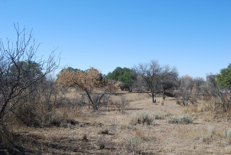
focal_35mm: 34
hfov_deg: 55.1
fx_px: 222
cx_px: 116
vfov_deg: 38.5
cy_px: 78
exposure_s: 1/200
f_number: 7.1
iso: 100
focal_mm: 23
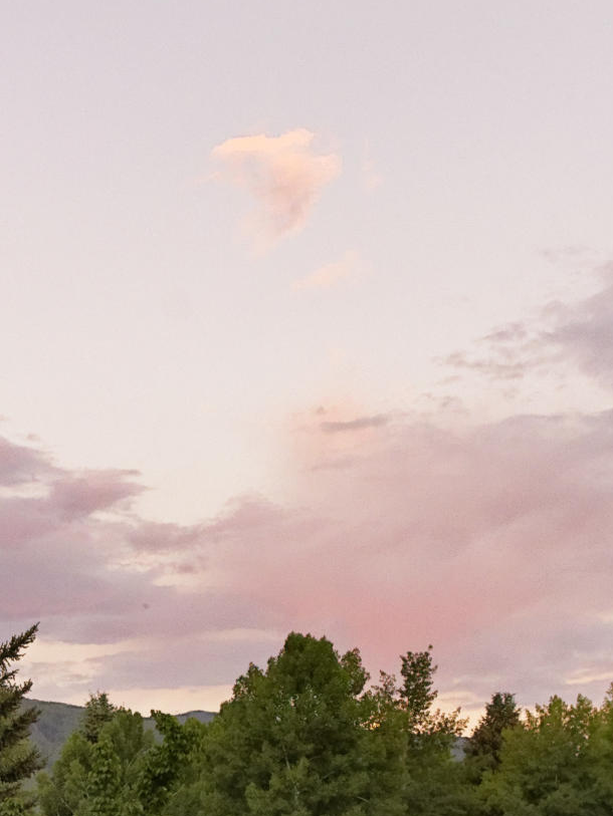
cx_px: -197
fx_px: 1676
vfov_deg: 25.4
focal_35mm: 71
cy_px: 895
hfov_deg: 19.1
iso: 1600
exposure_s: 1/60
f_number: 7.1
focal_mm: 20
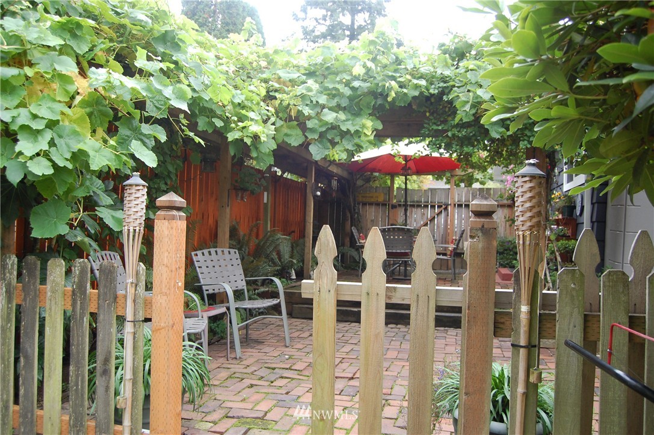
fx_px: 490
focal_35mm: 27
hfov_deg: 67.4
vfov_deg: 47.8
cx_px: 327
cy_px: 218
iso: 400
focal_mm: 18
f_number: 5
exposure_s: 1/100
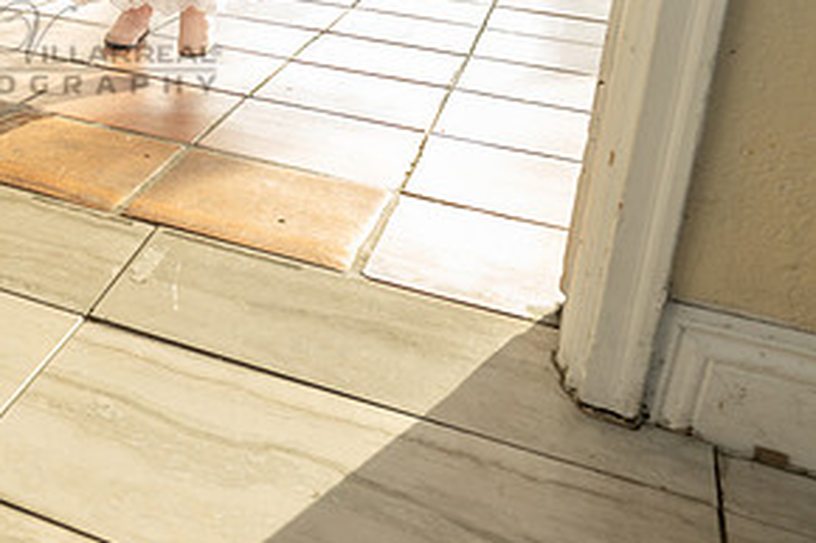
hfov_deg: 36.9
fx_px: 1087
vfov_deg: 27.0
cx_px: 3
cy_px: 46
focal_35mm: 48
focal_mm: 24
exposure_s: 1/160
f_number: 5.6
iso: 800
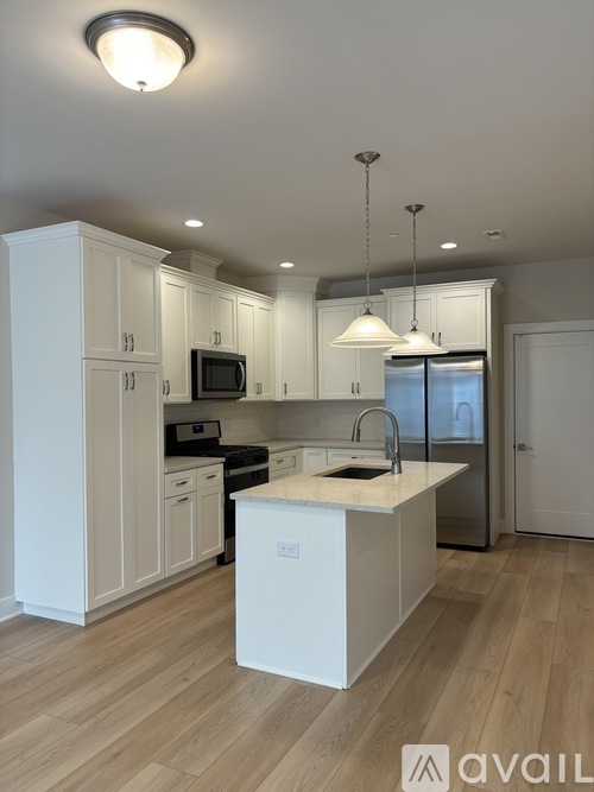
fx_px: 595
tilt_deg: -1.7
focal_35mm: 26
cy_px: 396
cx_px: 297
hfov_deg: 53.0
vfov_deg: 67.3
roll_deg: +1.3
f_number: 1.6
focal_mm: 5.96
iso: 100
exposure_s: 1/120
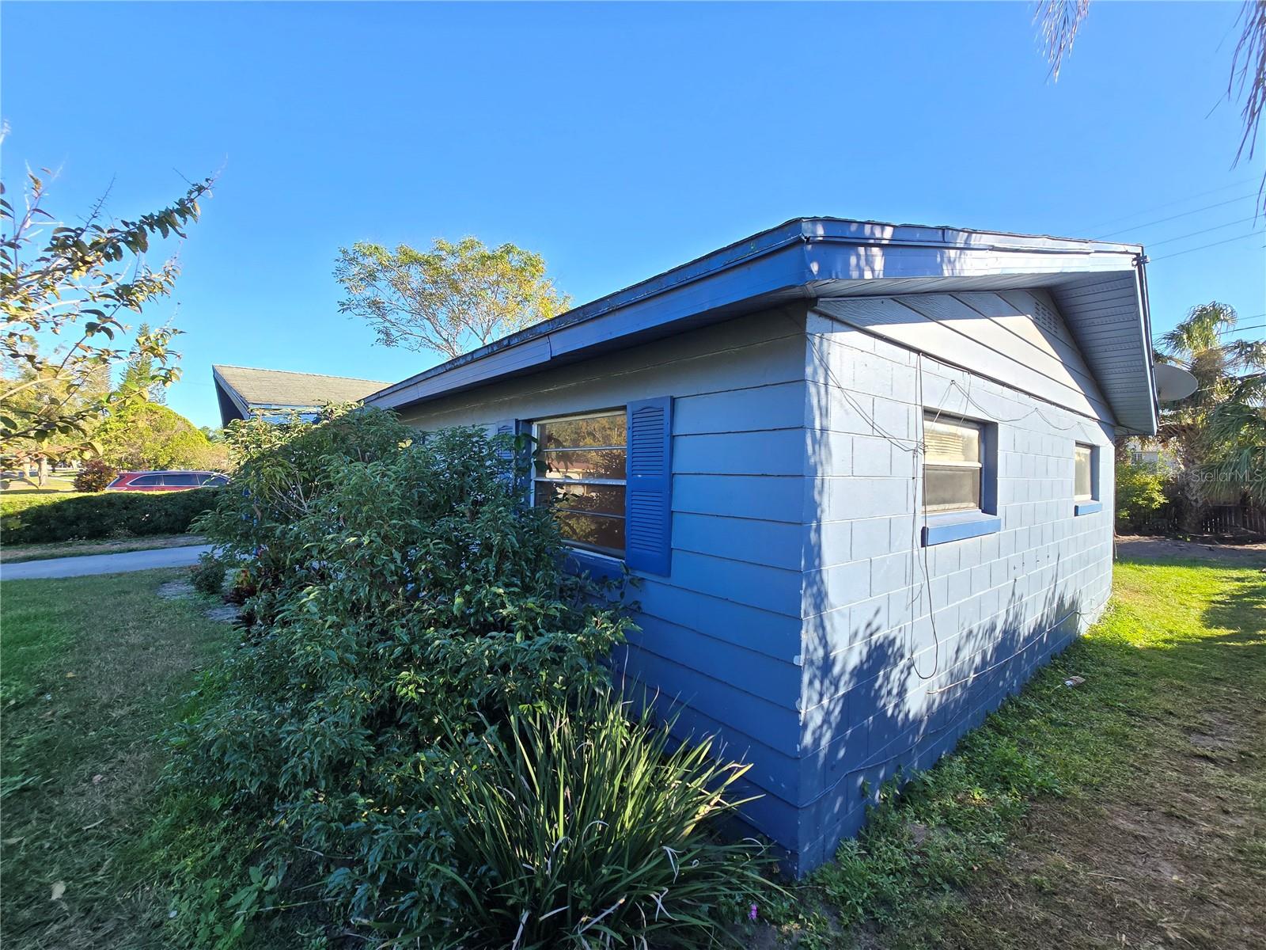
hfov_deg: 106.2
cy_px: 475
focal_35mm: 13
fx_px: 475
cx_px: 633
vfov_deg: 89.9
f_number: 2.2
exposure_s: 1/444
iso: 50
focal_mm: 2.2
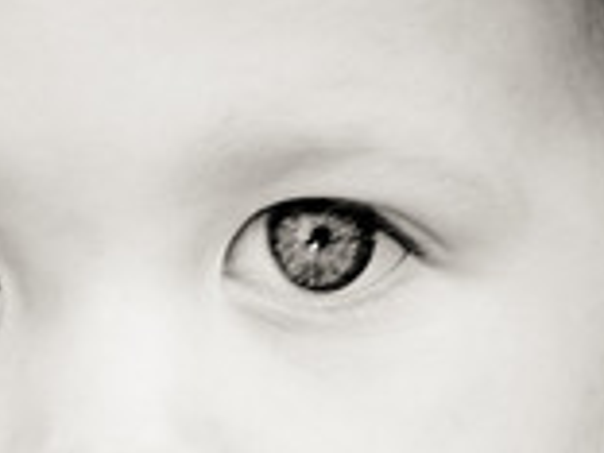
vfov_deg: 1.7
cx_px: -166
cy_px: 465
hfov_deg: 2.3
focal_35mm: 859
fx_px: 14988
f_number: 4
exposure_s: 1/180
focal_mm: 160
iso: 250
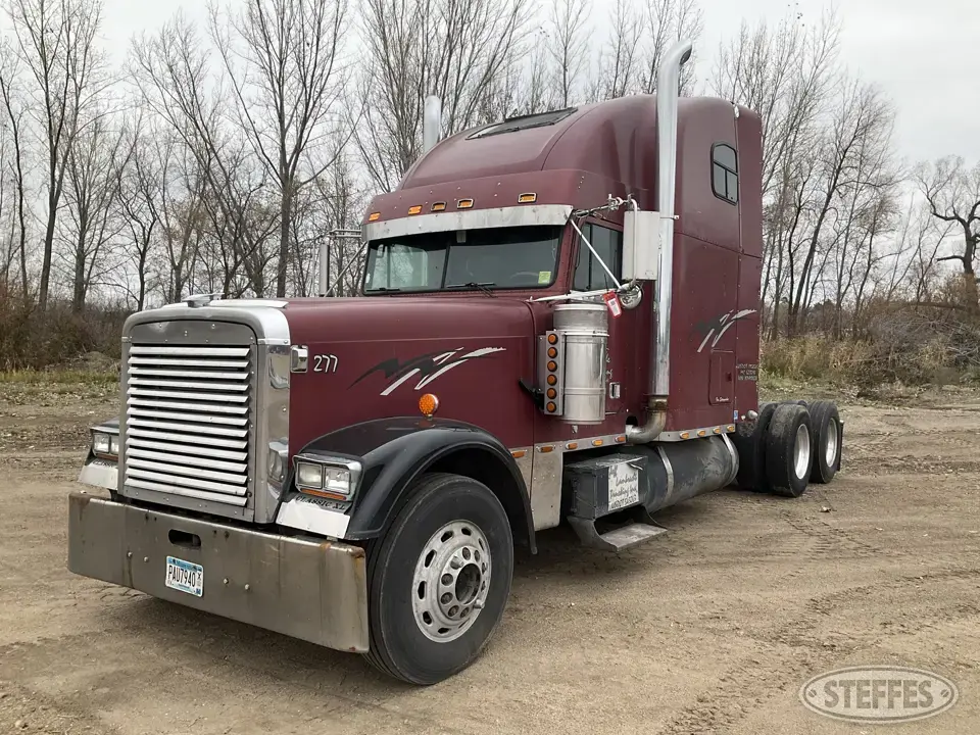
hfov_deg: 61.7
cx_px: 490
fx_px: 821
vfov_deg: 48.2
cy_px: 368
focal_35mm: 29
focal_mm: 3
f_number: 1.8
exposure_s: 1/295
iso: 25
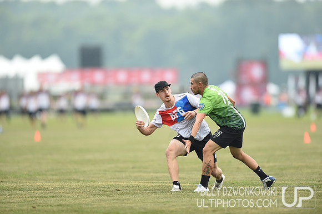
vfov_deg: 3.4
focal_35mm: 400
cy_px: 107
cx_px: 161
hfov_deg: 5.2
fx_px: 3573
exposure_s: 1/1250
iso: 400
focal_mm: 400
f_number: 2.8
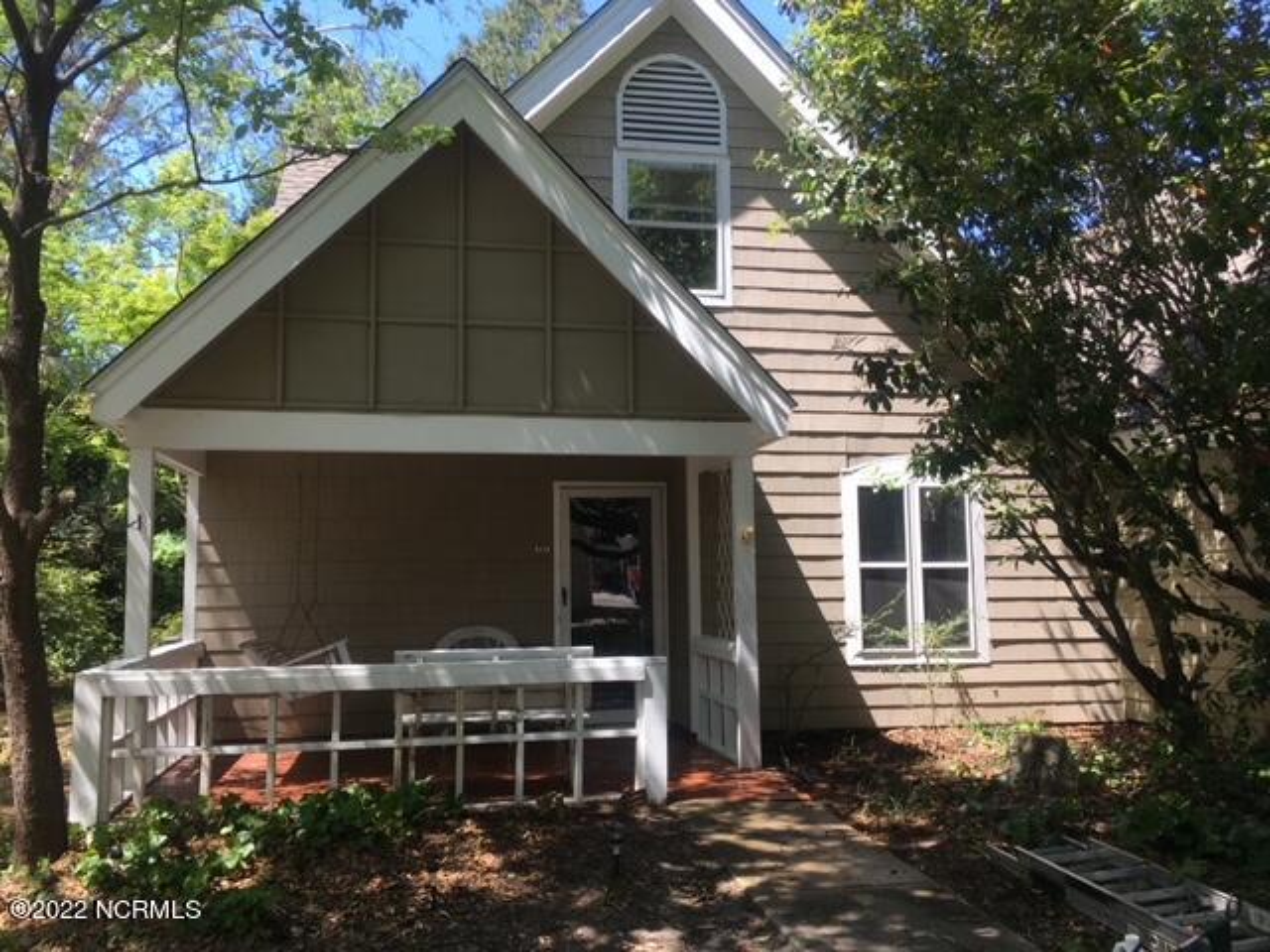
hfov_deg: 61.7
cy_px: 476
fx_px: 1064
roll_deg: +0.7
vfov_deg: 48.2
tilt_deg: +5.8
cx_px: 635
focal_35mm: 29
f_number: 2.2
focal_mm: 4.15
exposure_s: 1/353
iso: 25
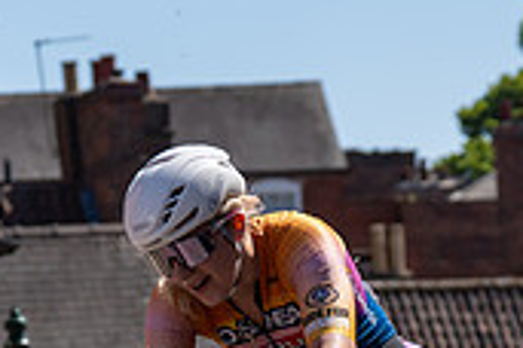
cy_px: 322
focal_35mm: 291
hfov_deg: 7.1
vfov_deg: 4.7
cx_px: 217
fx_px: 4227
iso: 100
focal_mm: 70
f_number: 4
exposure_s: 1/1600
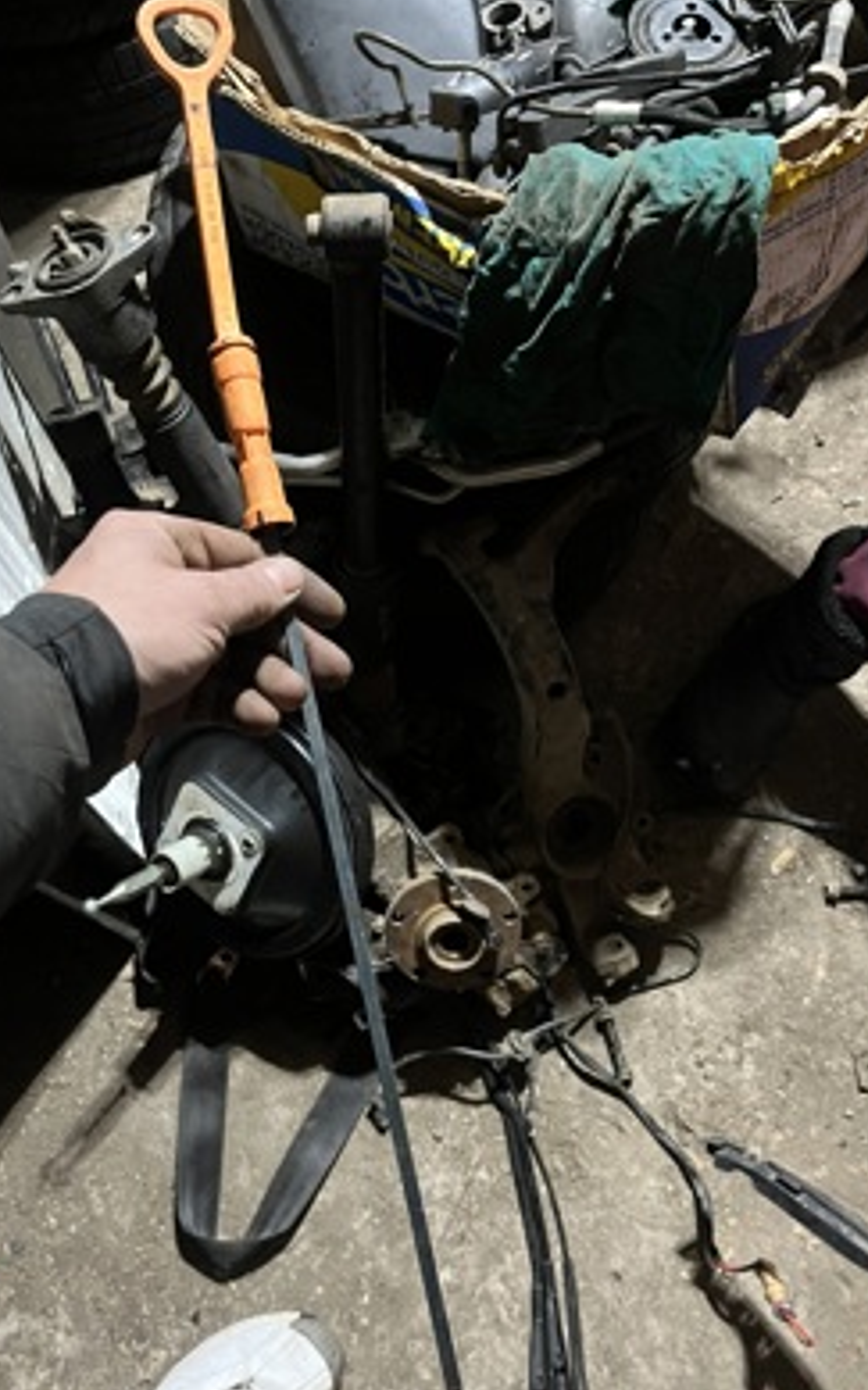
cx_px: 364
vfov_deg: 56.7
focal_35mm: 34
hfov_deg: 37.2
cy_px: 708
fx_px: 1287
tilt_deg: -67.5
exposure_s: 1/30
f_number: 1.6
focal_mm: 5.1
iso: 640
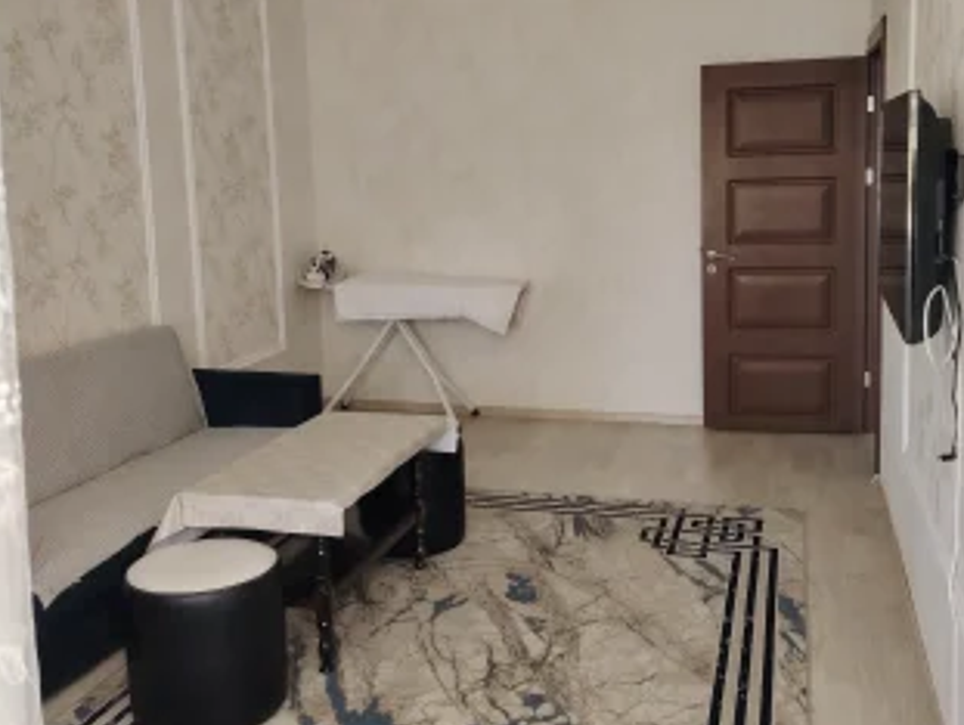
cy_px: 288
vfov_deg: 38.6
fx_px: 1032
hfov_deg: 50.1
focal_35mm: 37
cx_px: 505
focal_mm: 5.25
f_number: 1.75
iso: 1113
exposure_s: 1/33.3
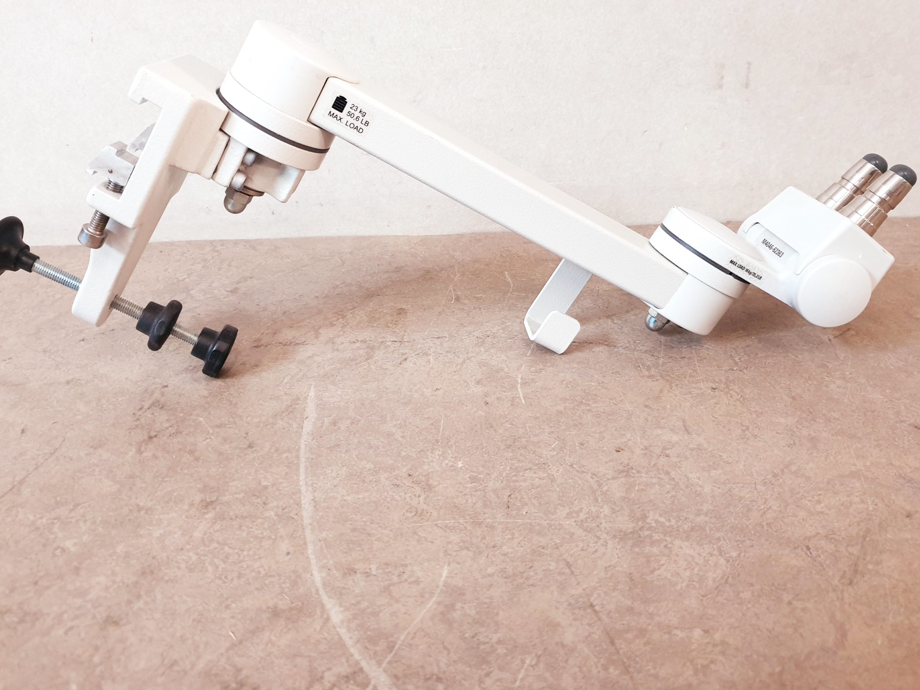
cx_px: 457
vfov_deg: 48.2
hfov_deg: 61.7
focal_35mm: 29
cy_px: 313
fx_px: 771
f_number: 1.5
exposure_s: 1/50
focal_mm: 4.3
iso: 200
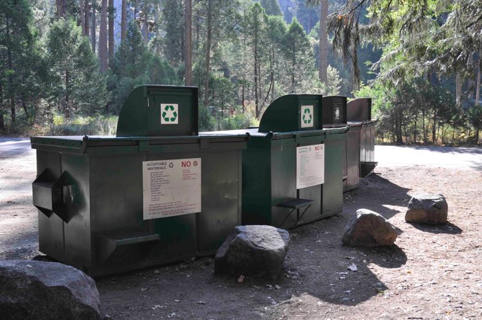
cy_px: 160
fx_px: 582
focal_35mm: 44
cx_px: 241
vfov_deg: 30.8
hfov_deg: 45.0
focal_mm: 29
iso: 400
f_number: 6.3
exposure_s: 1/160
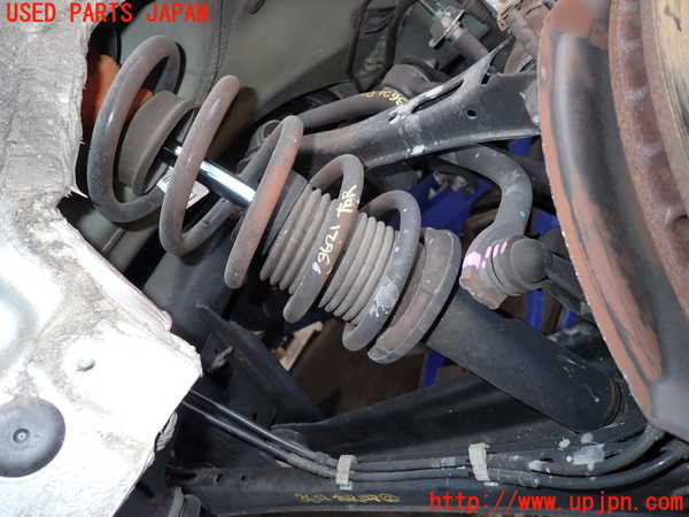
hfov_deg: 69.4
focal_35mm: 25
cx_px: 344
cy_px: 258
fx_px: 498
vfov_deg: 54.9
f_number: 5.6
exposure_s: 1/30
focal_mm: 4.5
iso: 200
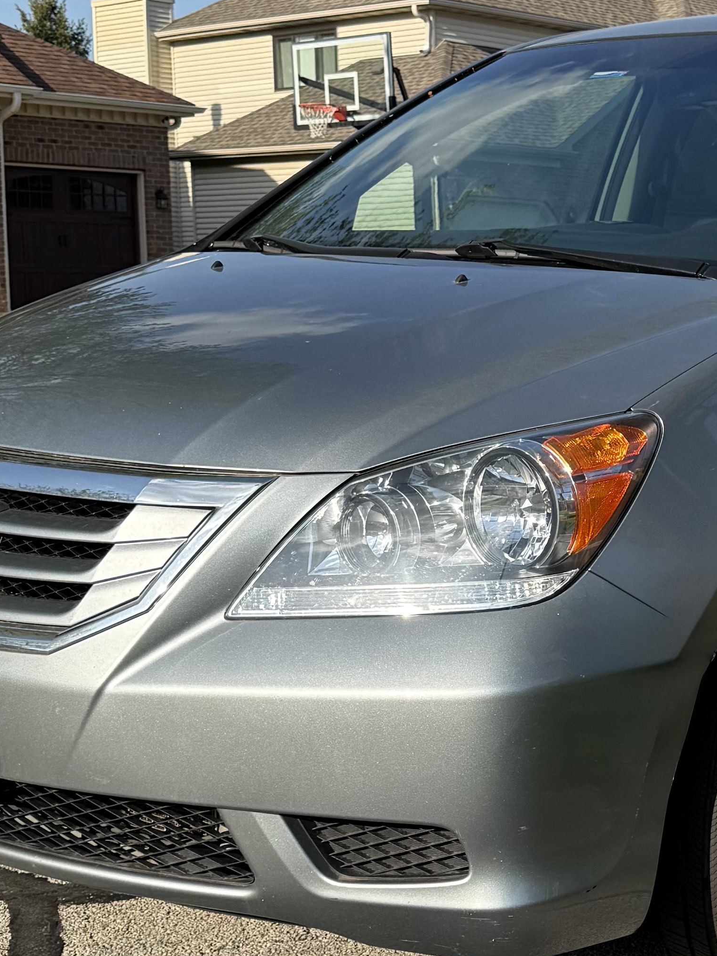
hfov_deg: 20.7
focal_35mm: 68
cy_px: 533
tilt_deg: -6.6
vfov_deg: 28.5
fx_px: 1878
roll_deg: -1.3
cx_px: 763
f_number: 1.78
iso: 100
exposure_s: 1/4167
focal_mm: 6.76
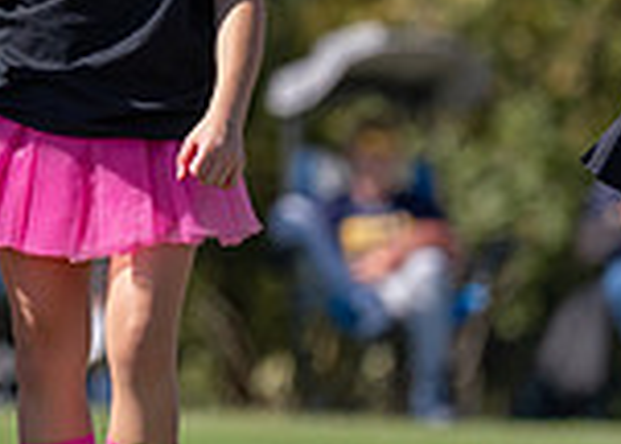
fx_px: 15669
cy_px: 38
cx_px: -59
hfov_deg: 2.3
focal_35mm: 888
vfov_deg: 1.6
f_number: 2.8
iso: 320
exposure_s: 1/6400
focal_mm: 185
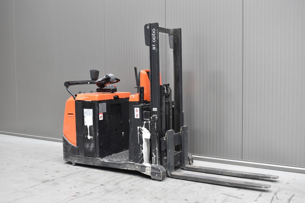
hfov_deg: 47.9
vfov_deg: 33.0
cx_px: 152
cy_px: 102
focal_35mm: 40
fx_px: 343
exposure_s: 1/20
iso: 1250
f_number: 5.6
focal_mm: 27
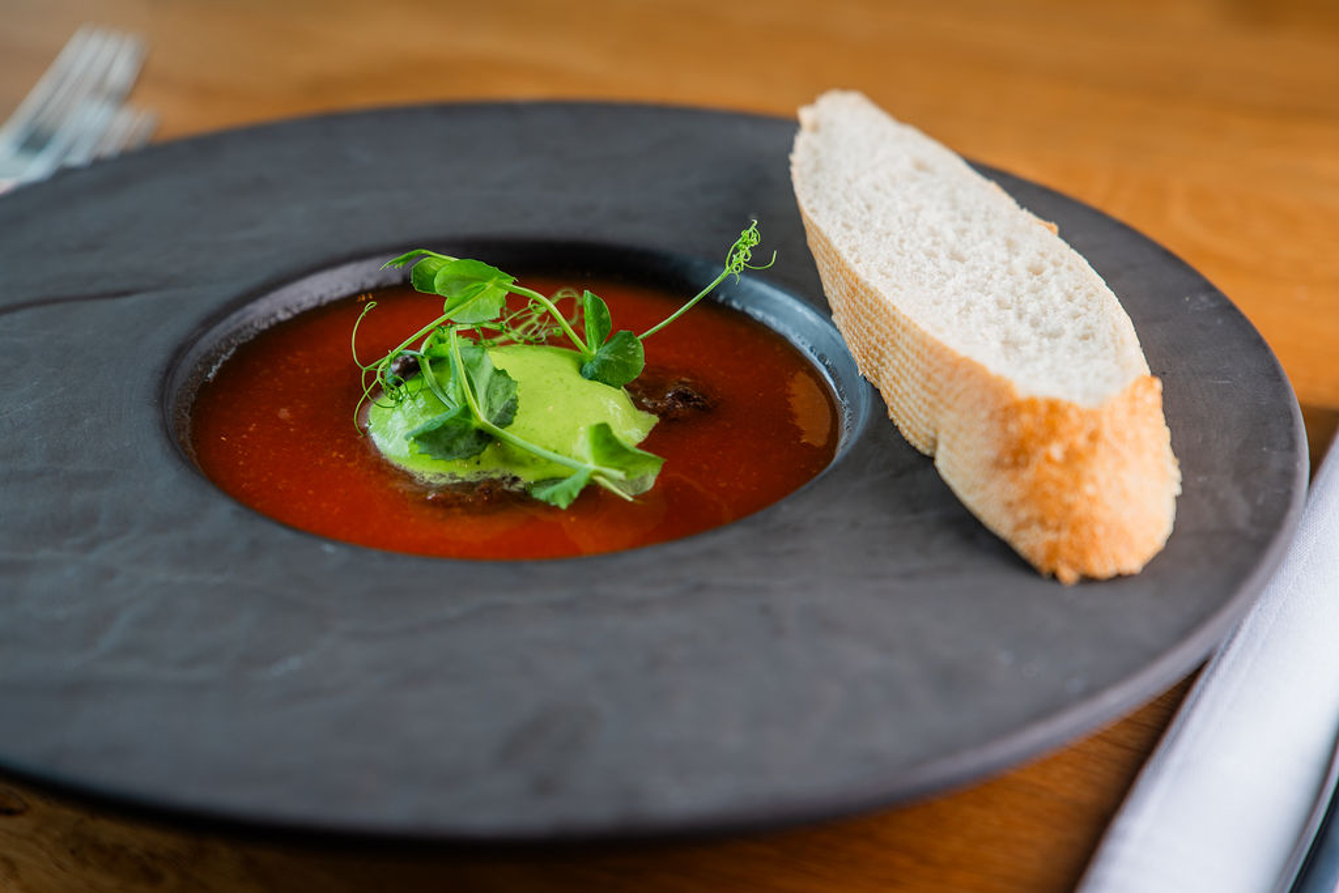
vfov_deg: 17.2
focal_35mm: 79
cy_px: 445
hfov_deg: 25.6
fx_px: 2952
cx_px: 635
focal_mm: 70
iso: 50
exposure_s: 1/50
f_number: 5.6
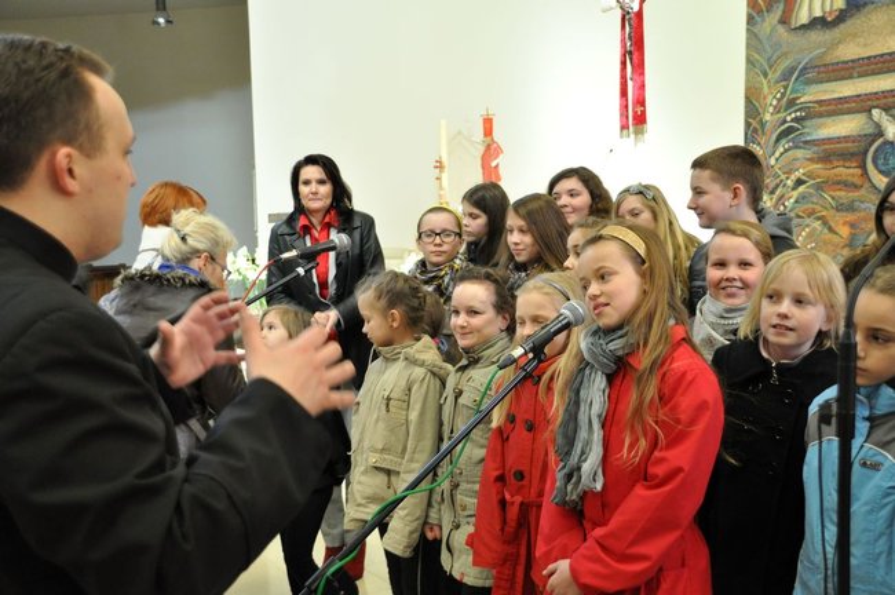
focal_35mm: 44
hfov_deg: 45.0
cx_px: 448
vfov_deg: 30.8
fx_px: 1080
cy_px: 298
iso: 1100
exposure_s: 1/30
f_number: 4
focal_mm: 29
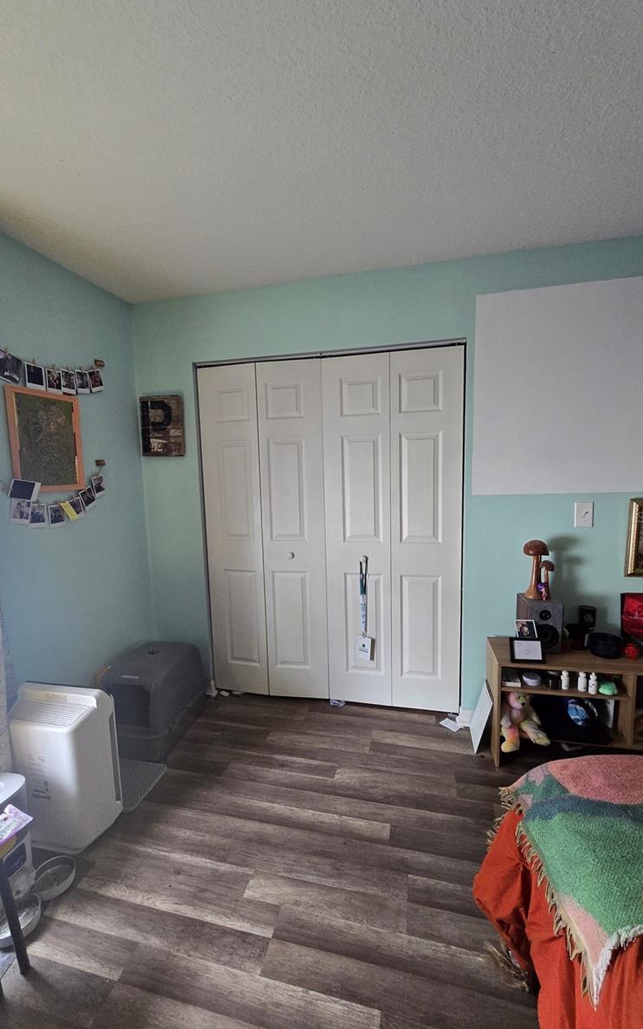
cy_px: 517
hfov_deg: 78.6
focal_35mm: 14
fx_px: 393
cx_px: 307
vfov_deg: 105.3
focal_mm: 2.2
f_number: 2.2
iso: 250
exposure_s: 1/100
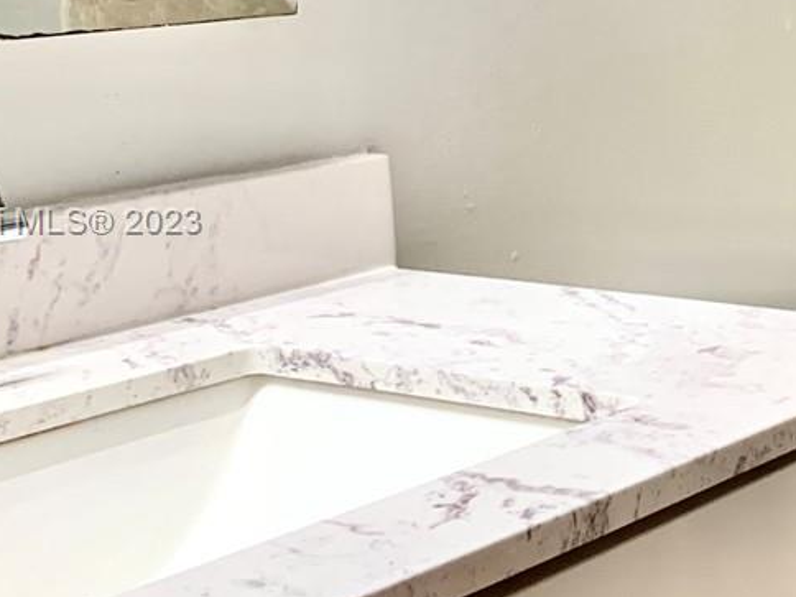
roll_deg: -0.3
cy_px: 224
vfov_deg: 17.1
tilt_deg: -10.0
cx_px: 990
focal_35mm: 86
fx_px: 1978
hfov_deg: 21.0
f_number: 1.8
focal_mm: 4.25
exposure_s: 1/60
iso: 160
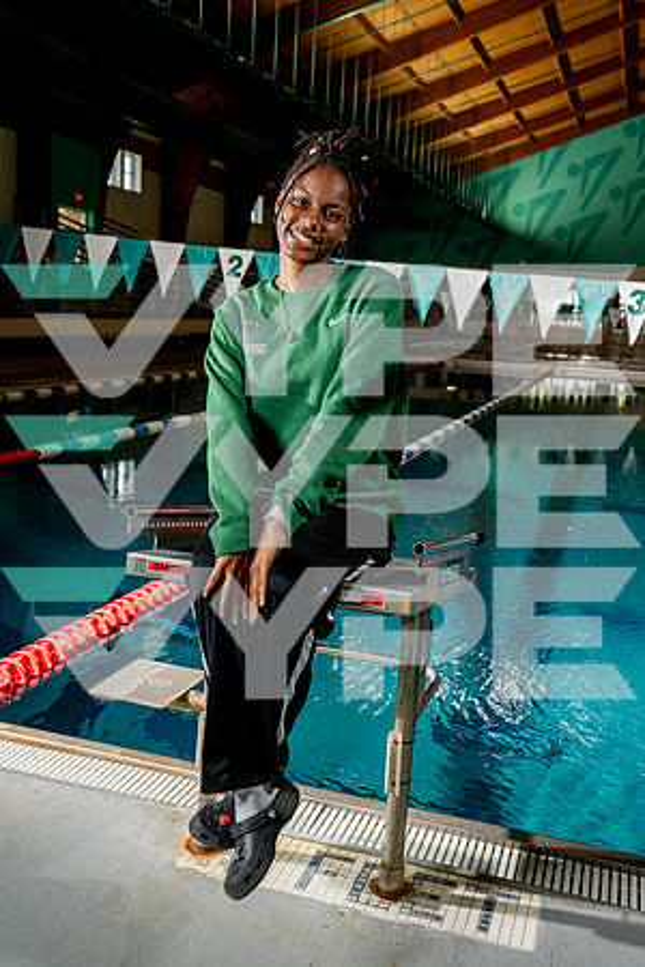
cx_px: 322
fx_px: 967
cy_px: 484
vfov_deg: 53.1
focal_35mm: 36
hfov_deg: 36.9
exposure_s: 1/250
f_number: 6.3
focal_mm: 36
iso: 640
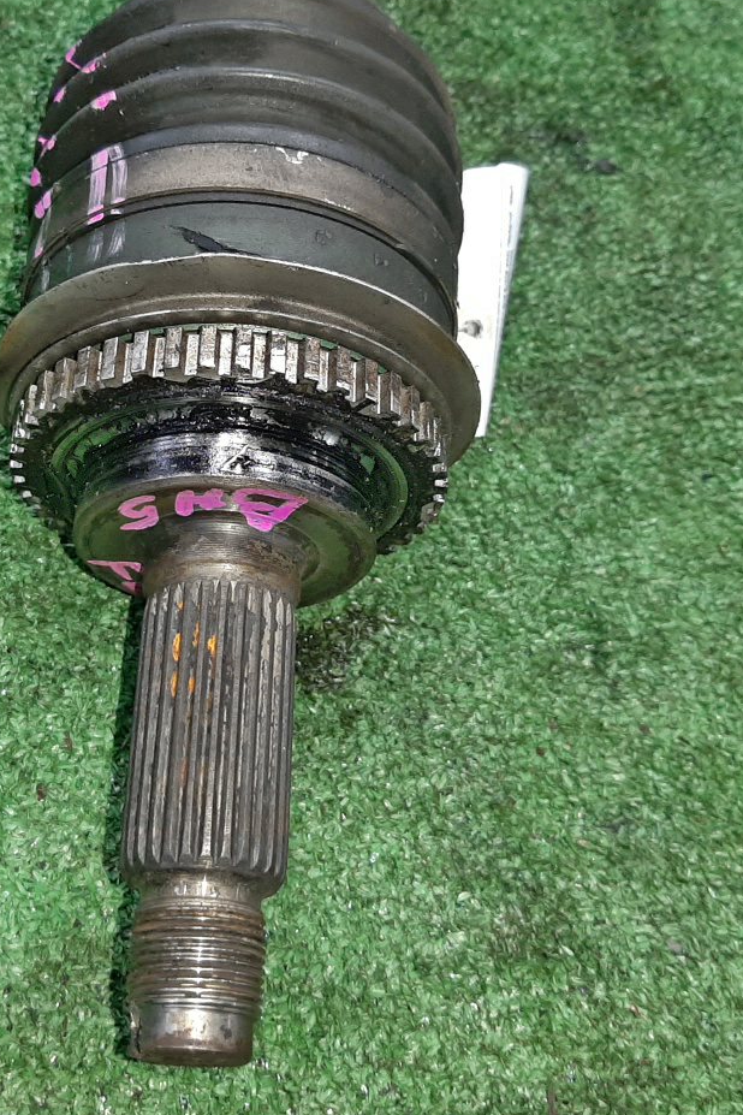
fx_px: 1300
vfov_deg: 46.4
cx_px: 231
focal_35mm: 42
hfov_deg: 31.6
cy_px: 521
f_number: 1.7
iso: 172
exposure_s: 1/33
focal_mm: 3.93
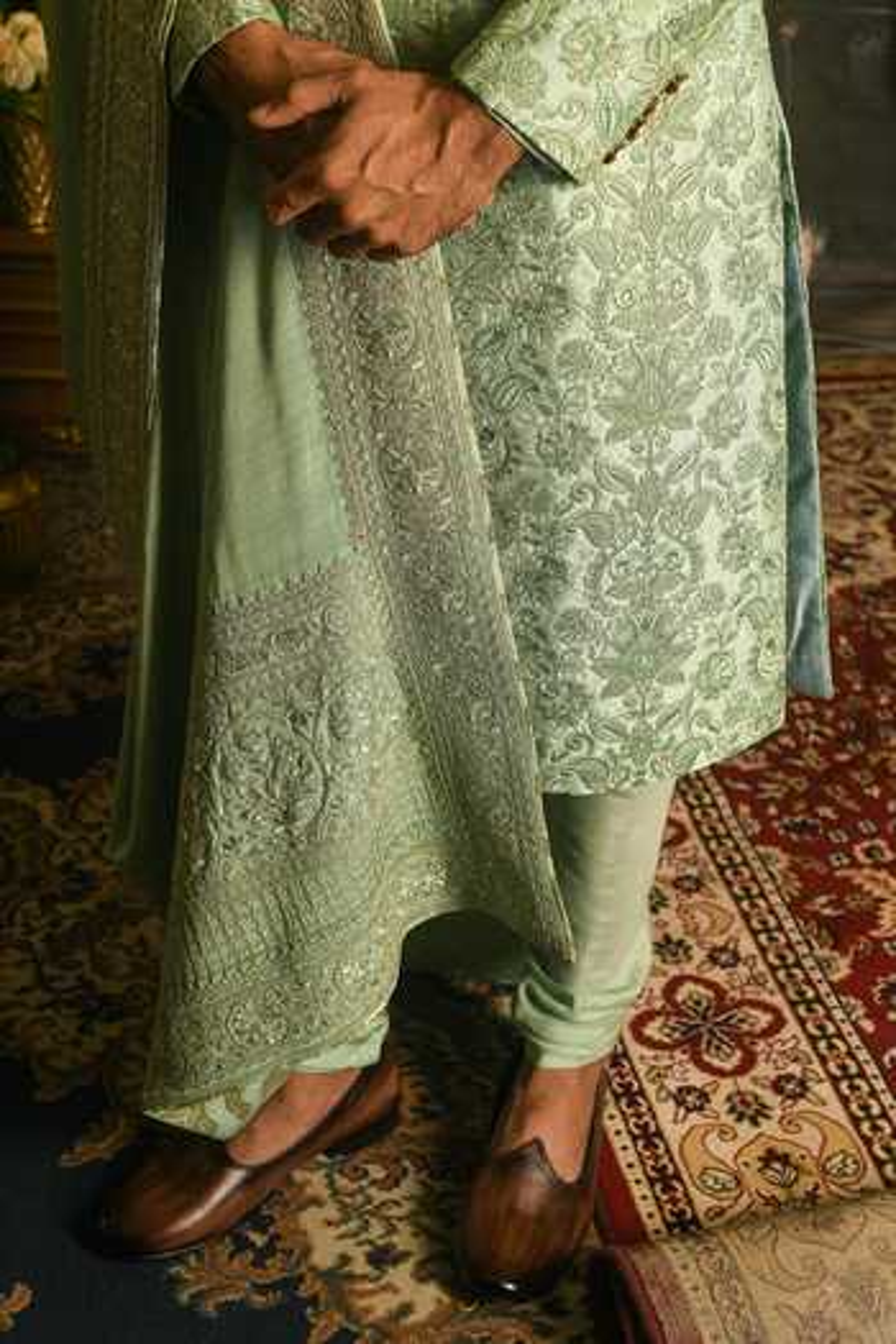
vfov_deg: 39.6
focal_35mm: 50
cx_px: 448
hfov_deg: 27.0
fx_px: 1867
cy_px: 672
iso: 160
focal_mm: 50
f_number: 7.1
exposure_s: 1/125
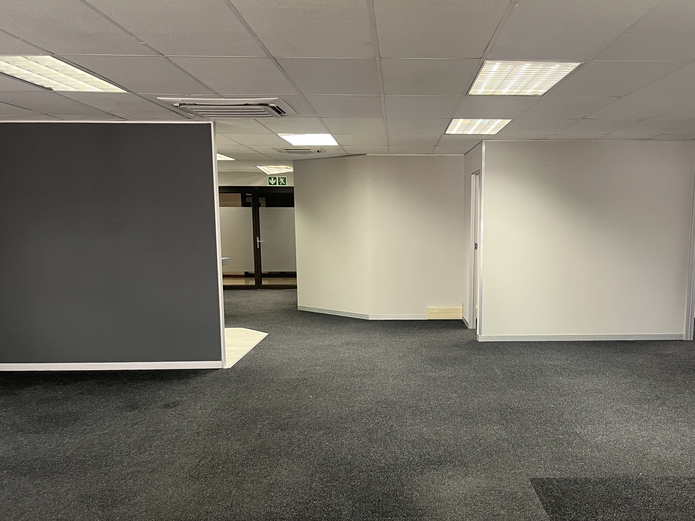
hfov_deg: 53.5
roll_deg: -0.5
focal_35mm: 34
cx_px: 423
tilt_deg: -9.8
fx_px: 683
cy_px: 317
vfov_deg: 41.6
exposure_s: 1/50
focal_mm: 5.1
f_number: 1.6
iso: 200
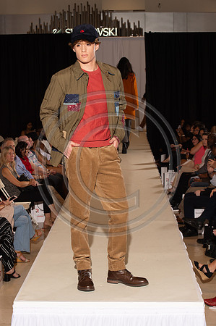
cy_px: 163
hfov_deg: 19.4
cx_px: 108
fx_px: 631
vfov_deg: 28.9
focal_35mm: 70
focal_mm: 70
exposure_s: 1/250
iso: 800
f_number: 9
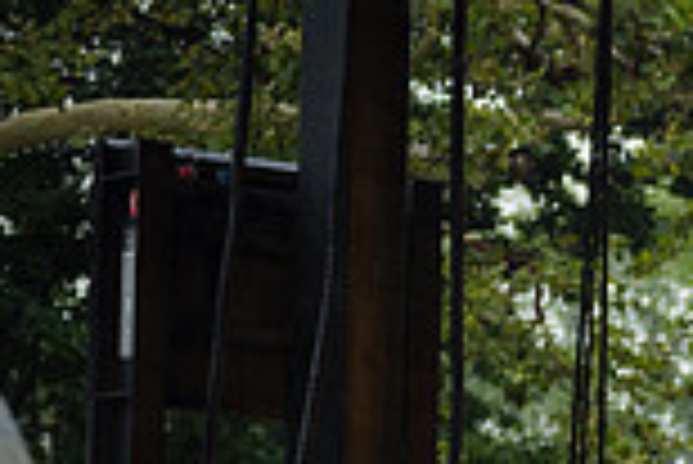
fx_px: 5800
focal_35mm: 301
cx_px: 1300
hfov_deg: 6.7
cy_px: 592
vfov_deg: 4.6
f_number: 4
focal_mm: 80
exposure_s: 1/500
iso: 320
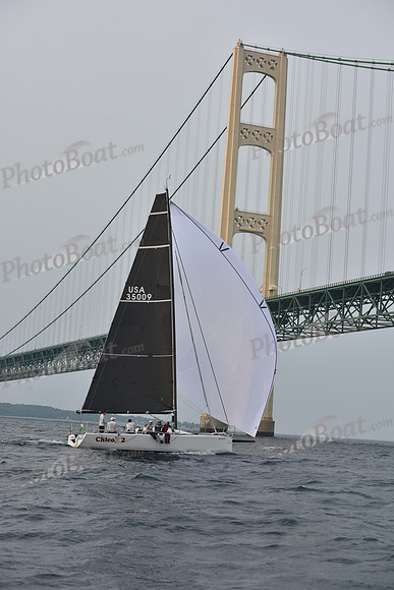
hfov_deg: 19.5
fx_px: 1148
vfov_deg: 28.8
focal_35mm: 70
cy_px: 295
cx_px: 197
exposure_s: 1/1000
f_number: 7.1
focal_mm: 70
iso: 250
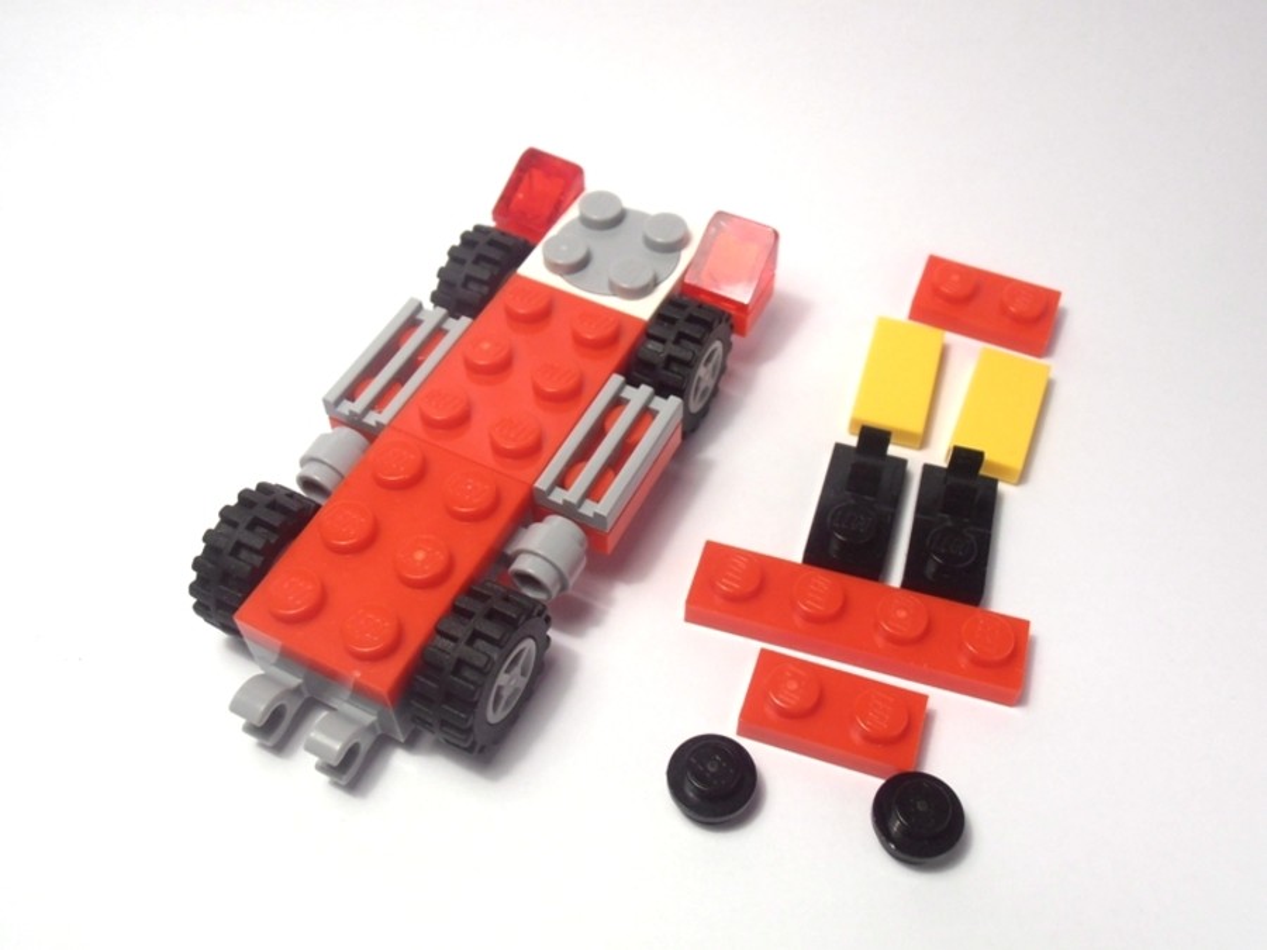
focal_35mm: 37
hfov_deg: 50.1
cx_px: 634
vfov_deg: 38.7
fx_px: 1354
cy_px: 475
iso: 80
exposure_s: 1/80
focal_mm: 6.61
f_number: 3.9
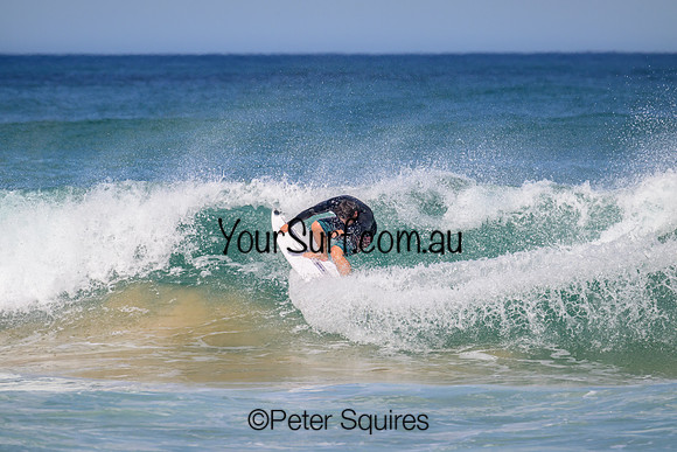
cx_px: 338
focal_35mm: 530
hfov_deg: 3.9
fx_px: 9969
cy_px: 226
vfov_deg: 2.6
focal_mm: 530
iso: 800
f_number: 11
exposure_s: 1/2000
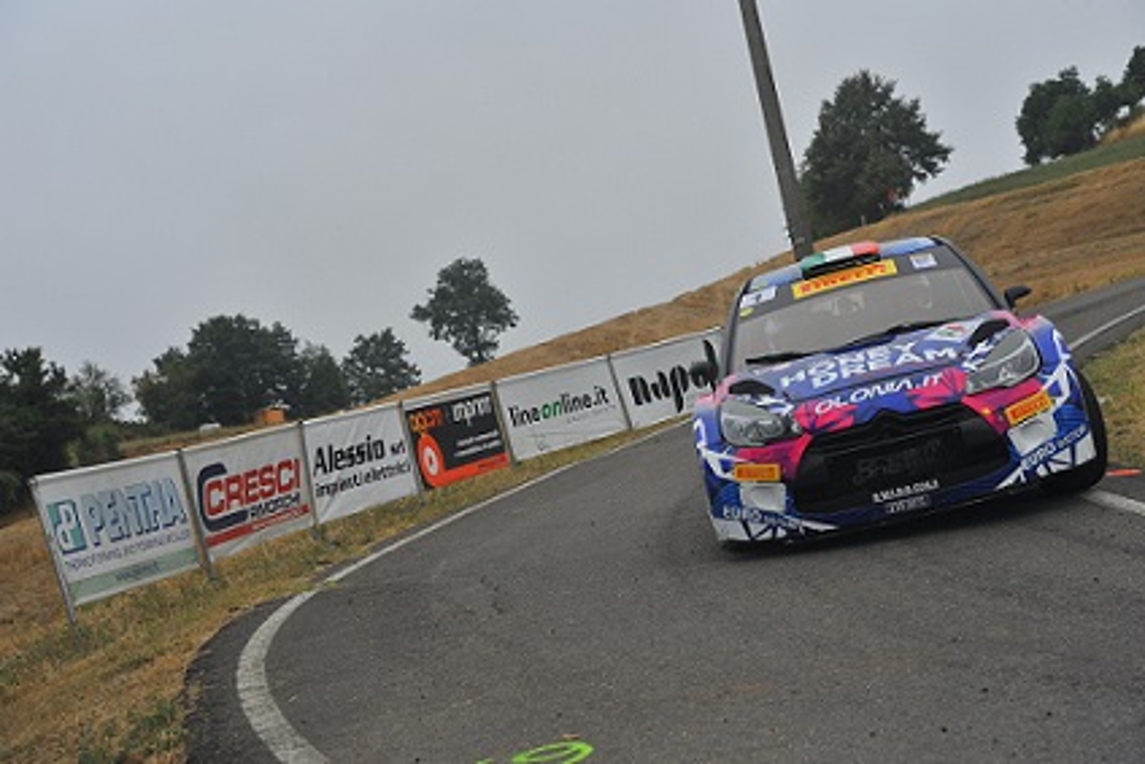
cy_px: 382
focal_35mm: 70
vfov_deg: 19.5
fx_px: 2227
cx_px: 572
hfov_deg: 28.8
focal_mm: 70
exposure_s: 1/1250
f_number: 8
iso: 800
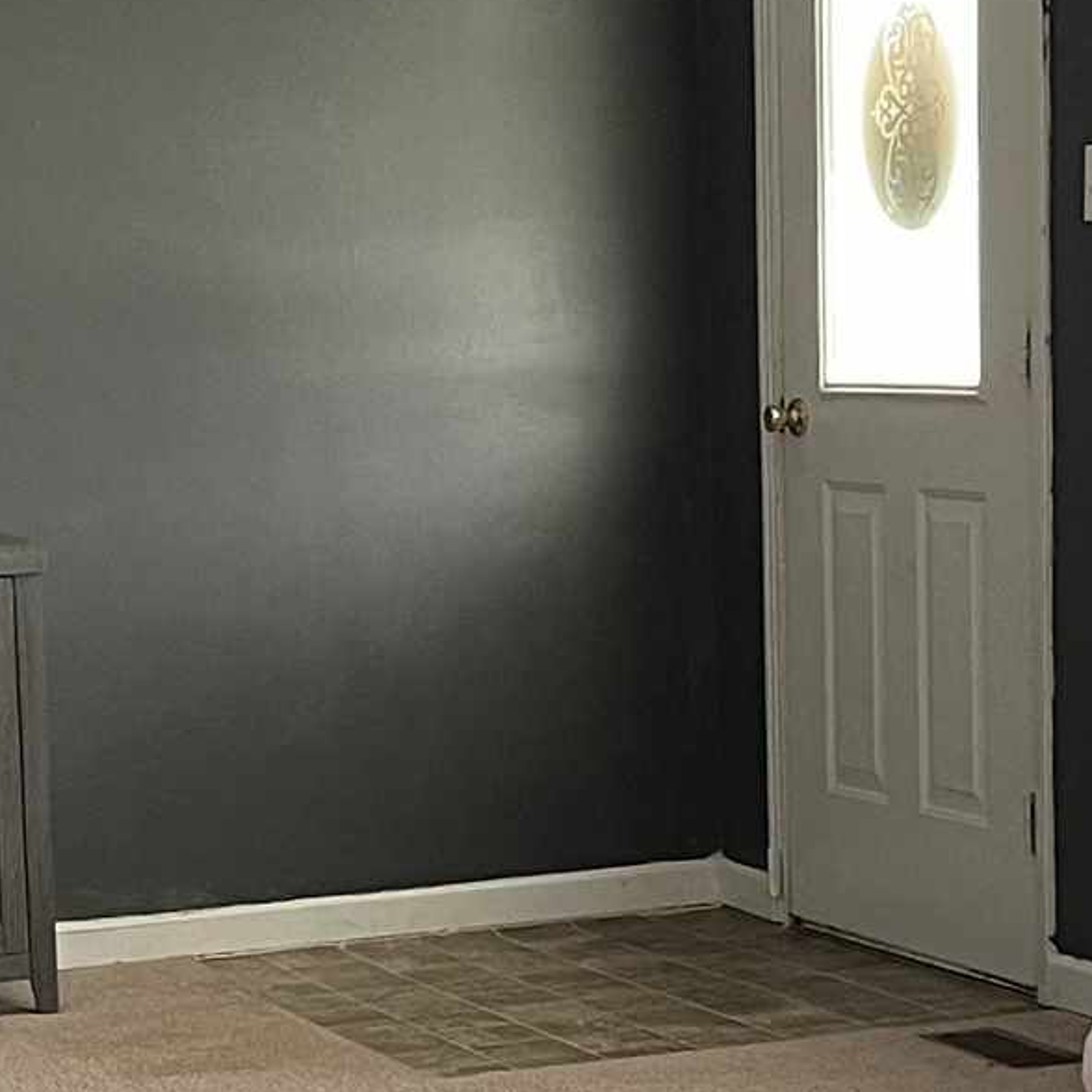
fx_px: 4283
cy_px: 774
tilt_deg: -6.3
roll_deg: +2.7
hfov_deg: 14.5
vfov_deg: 14.5
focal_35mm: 120
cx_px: 280
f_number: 1.6
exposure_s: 1/94
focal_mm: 5.1
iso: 125
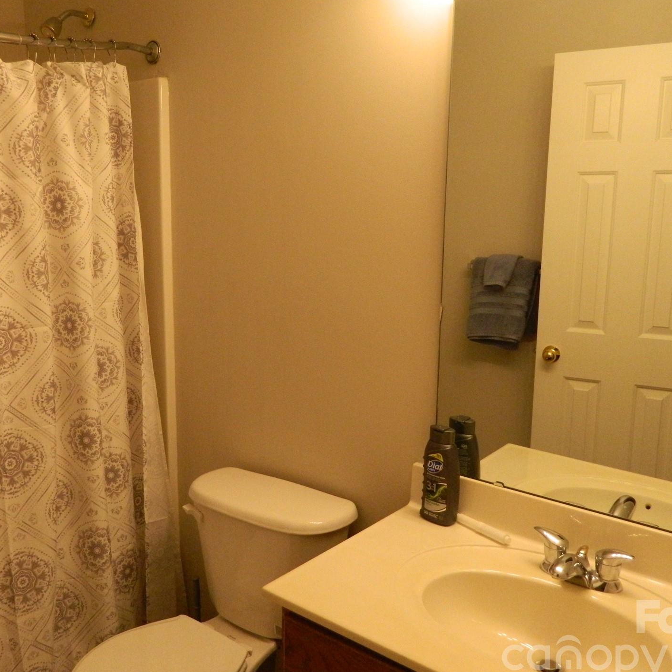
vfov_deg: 51.1
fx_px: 703
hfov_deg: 51.0
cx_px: 301
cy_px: 328
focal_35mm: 32
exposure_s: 1/200
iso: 400
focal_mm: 4.5
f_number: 3.1
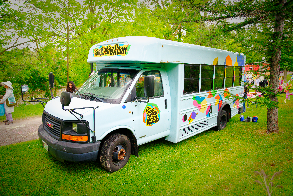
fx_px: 195
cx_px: 146
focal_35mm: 24
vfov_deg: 53.1
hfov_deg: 73.7
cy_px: 98
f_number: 2.8
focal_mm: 24
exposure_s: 1/100
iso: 250
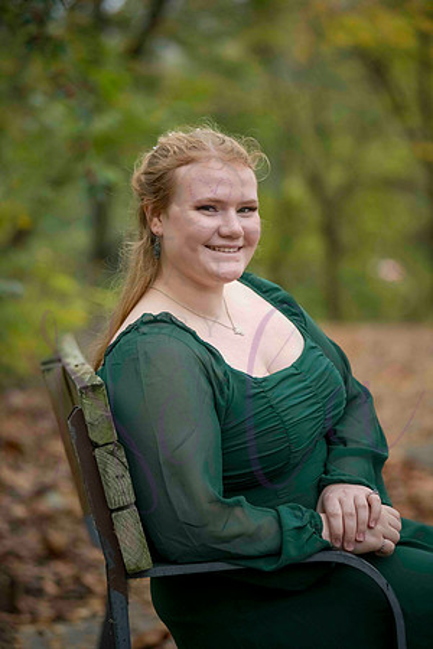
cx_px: 216
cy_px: 324
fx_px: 1804
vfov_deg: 20.4
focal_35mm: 100
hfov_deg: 13.7
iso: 1600
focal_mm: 100
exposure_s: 1/320
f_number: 3.2
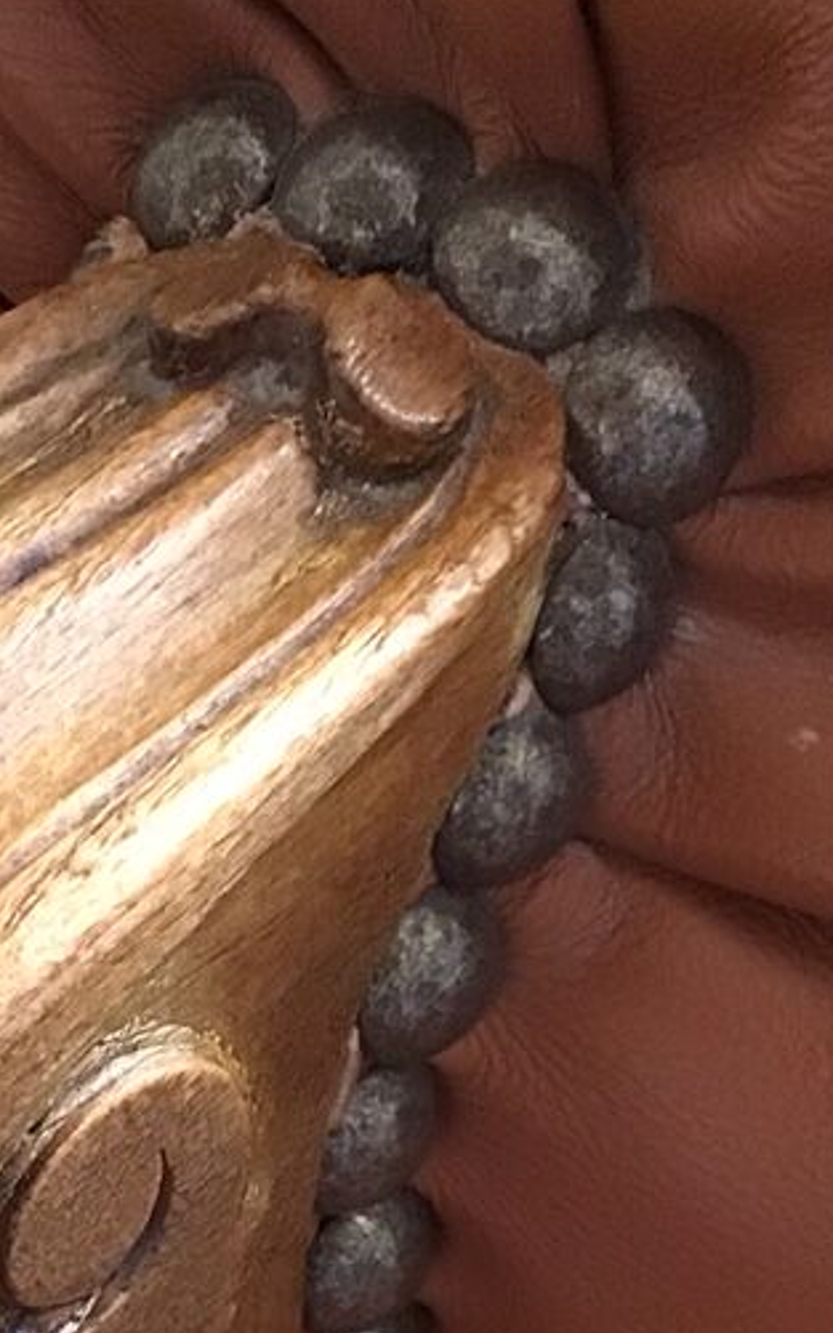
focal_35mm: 84
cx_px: 208
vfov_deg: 24.0
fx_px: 3052
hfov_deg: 15.5
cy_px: 1179
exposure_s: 1/17
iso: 400
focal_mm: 3.3
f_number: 2.4
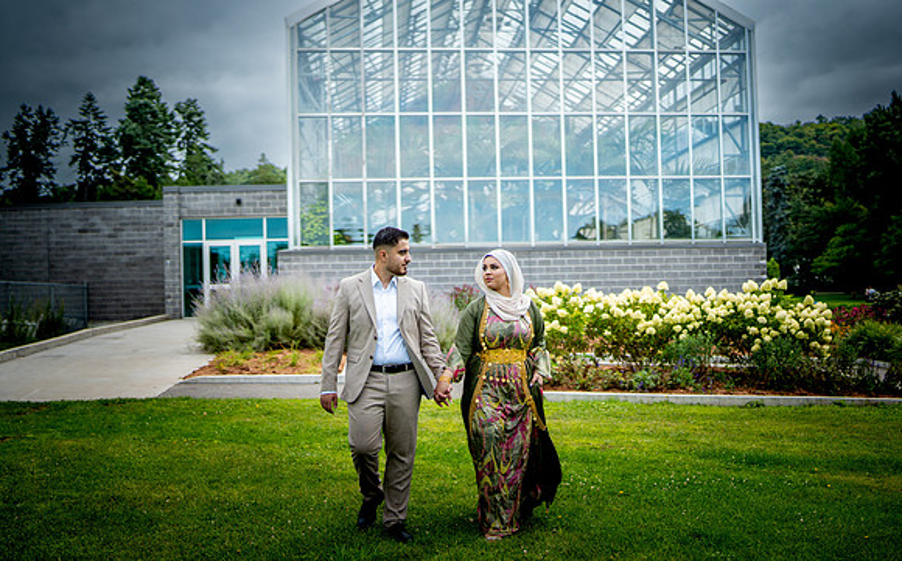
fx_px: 904
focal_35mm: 37
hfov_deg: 53.0
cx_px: 465
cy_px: 310
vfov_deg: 34.5
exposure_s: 1/8000
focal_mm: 35
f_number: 1.3
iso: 200
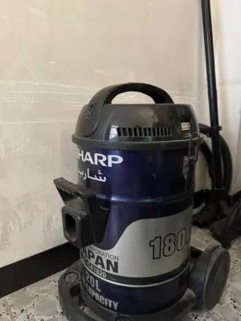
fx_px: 223
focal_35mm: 24
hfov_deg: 56.8
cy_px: 160
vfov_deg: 71.6
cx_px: 120
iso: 1000
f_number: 1.78
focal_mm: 6.86
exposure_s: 1/30
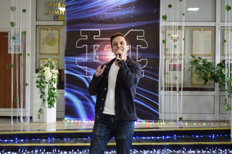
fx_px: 532
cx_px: 116
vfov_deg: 16.6
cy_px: 77
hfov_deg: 24.6
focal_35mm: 82
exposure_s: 1/50
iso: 1600
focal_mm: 55
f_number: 5.6
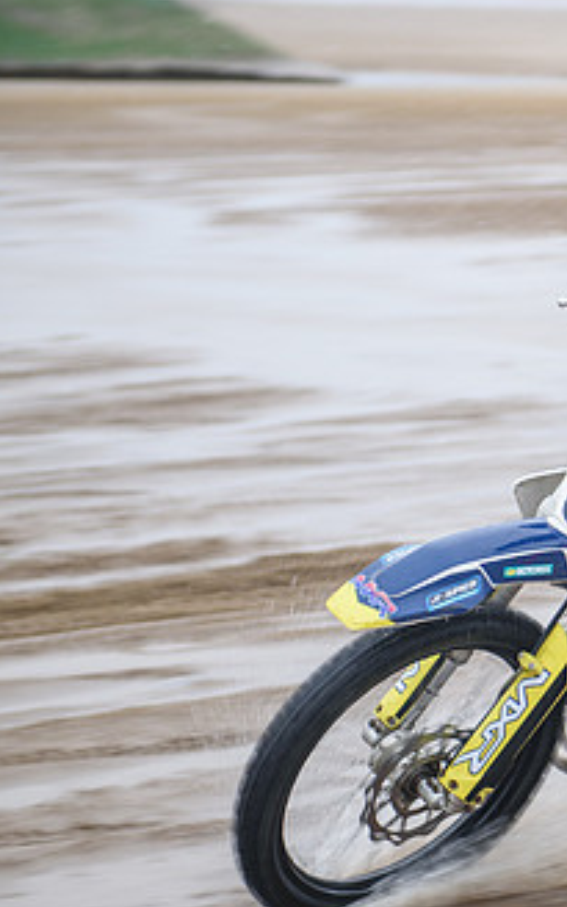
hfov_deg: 8.7
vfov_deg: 14.3
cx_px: 878
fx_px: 3610
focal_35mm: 146
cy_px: 511
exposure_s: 1/250
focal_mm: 66
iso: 100
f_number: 2.8
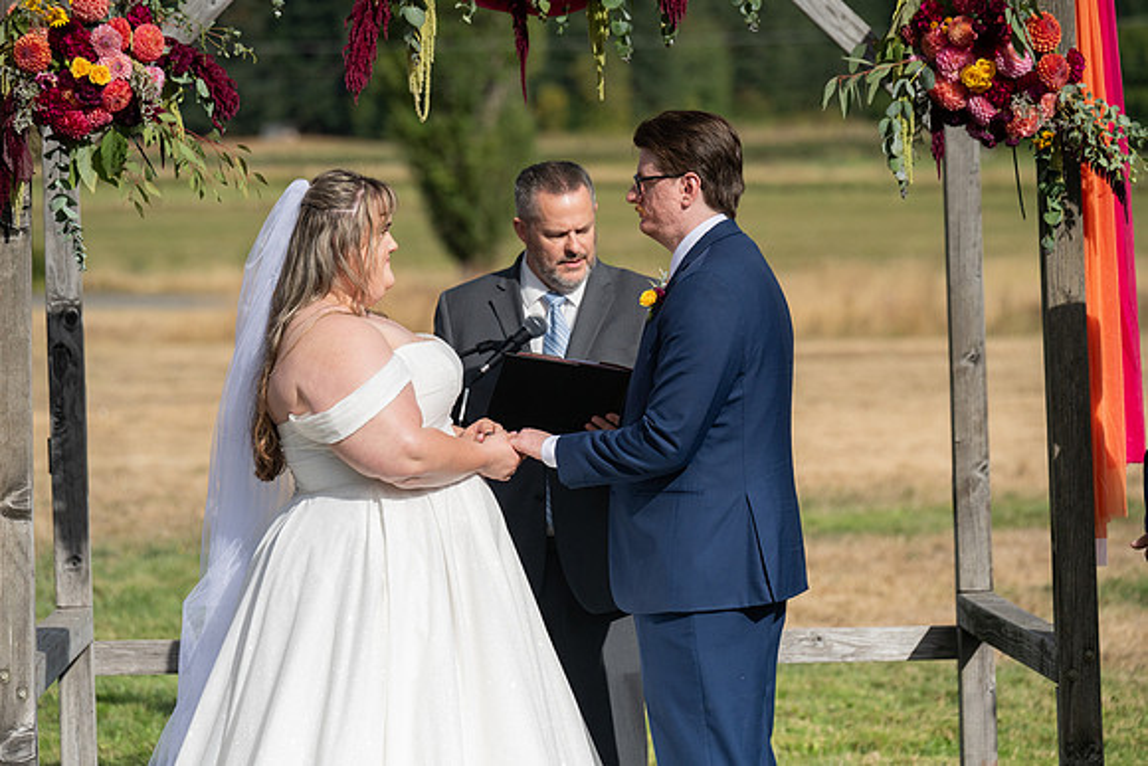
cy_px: 383
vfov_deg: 9.2
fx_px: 4784
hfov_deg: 13.7
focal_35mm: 150
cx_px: 574
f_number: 4.5
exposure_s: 1/8000
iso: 400
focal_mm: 150
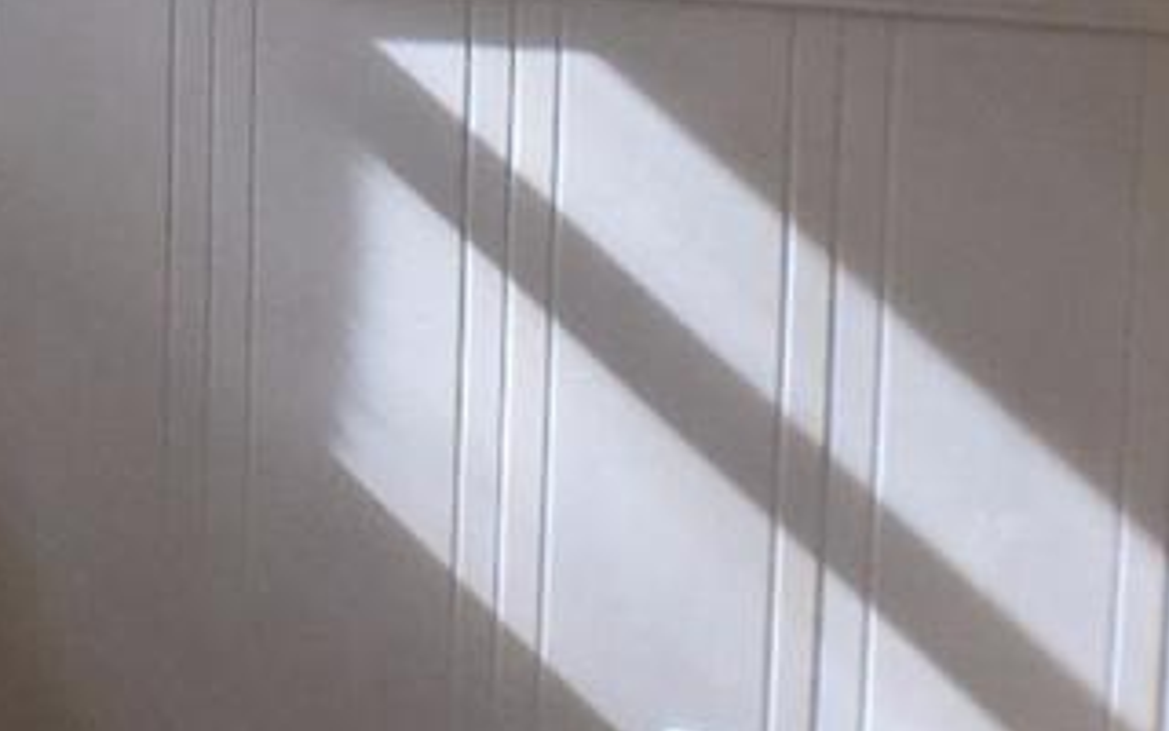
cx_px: -321
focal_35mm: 144
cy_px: -190
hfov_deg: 14.0
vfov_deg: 9.0
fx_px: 4588
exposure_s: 1/168
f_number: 2.2
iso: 32
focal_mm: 4.15
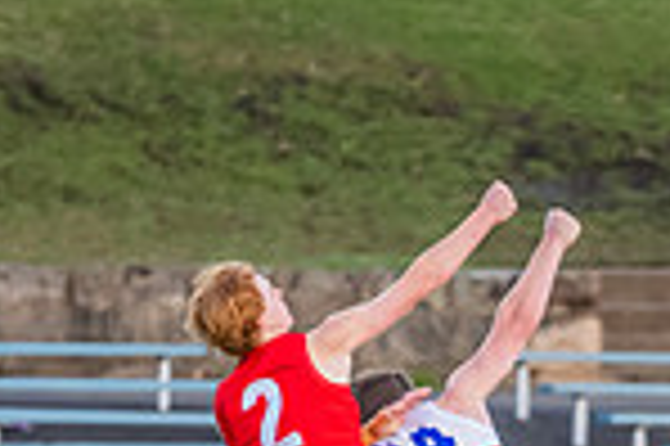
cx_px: 492
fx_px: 24037
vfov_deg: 1.1
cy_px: 801
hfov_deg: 1.6
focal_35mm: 1293
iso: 1600
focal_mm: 200
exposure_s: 1/1600
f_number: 2.8
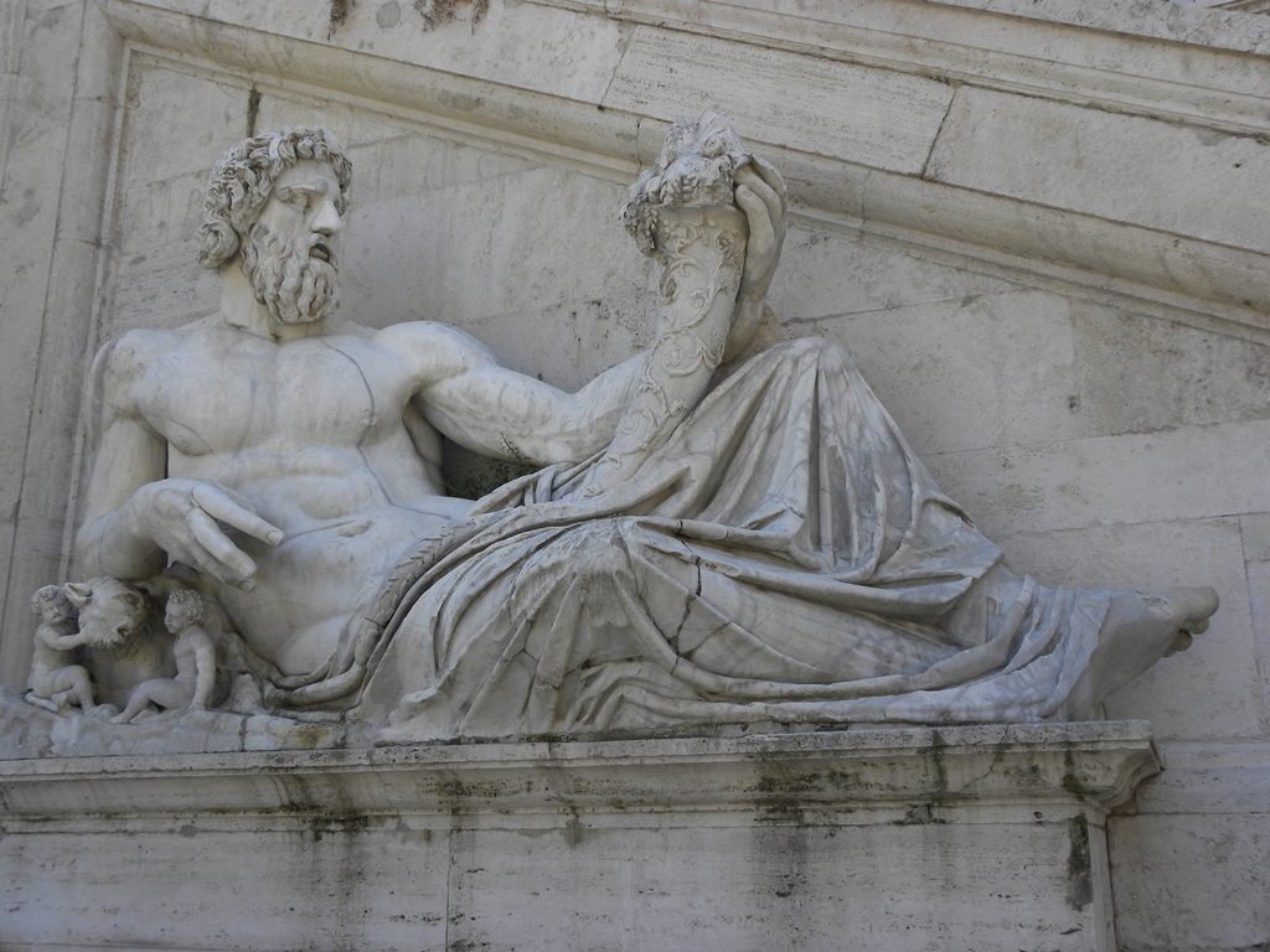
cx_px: 635
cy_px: 476
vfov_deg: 38.7
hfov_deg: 50.1
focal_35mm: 37
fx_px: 1357
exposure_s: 1/172
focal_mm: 6.6
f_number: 4.5
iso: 64
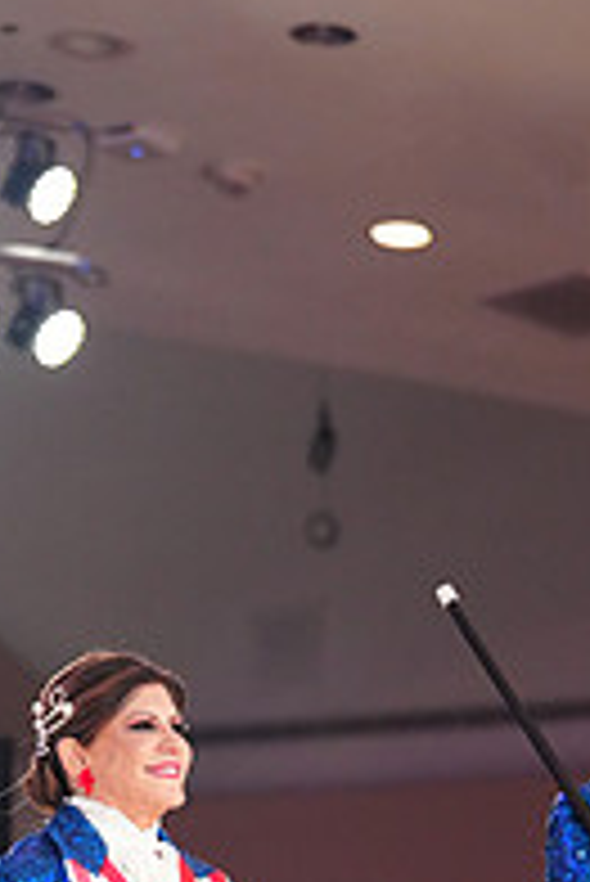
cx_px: 277
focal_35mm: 275
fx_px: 6748
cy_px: 1246
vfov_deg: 7.4
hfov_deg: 5.0
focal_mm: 93
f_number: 2.8
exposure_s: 1/500
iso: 4000
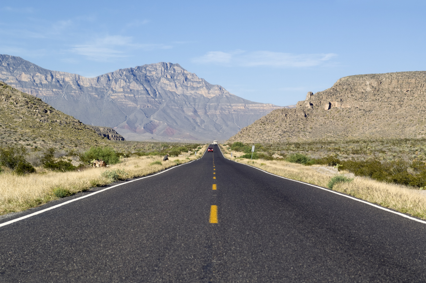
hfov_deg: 19.5
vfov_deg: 13.0
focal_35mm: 105
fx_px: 1241
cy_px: 142
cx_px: 213
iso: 100
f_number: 8
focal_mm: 70
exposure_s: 1/250
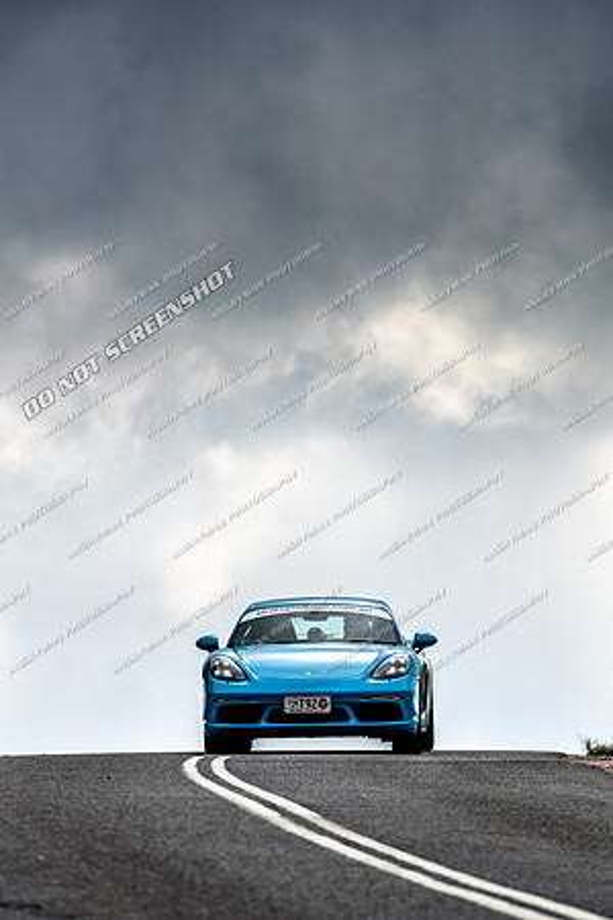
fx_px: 7662
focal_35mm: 300
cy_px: 460
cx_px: 306
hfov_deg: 4.6
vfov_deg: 6.9
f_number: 4
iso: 200
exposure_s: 1/1600
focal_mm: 200
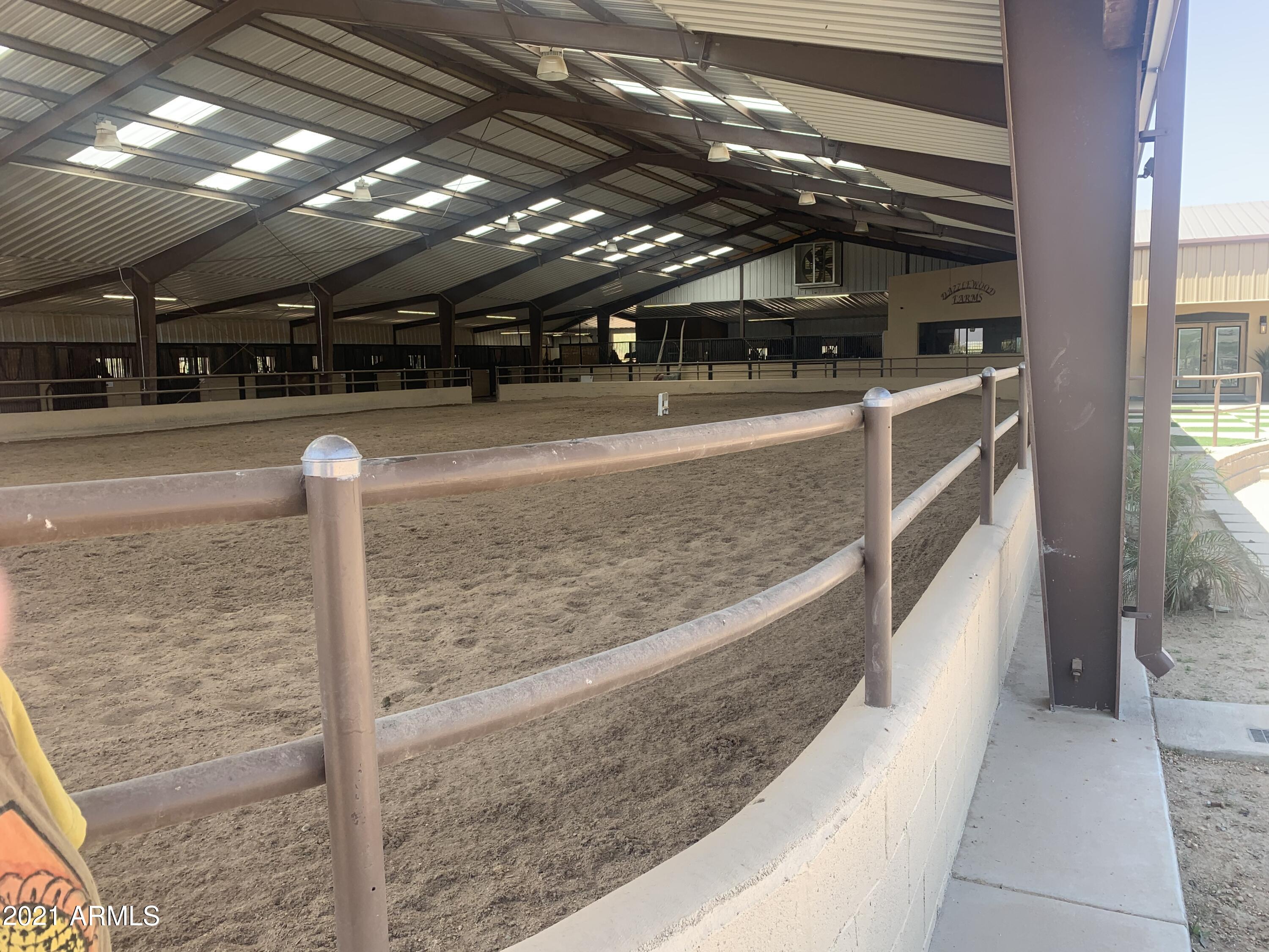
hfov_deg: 67.3
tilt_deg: -2.5
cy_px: 476
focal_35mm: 26
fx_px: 953
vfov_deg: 53.1
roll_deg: +0.2
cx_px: 634
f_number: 1.8
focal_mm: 4.25
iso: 25
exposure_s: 1/266
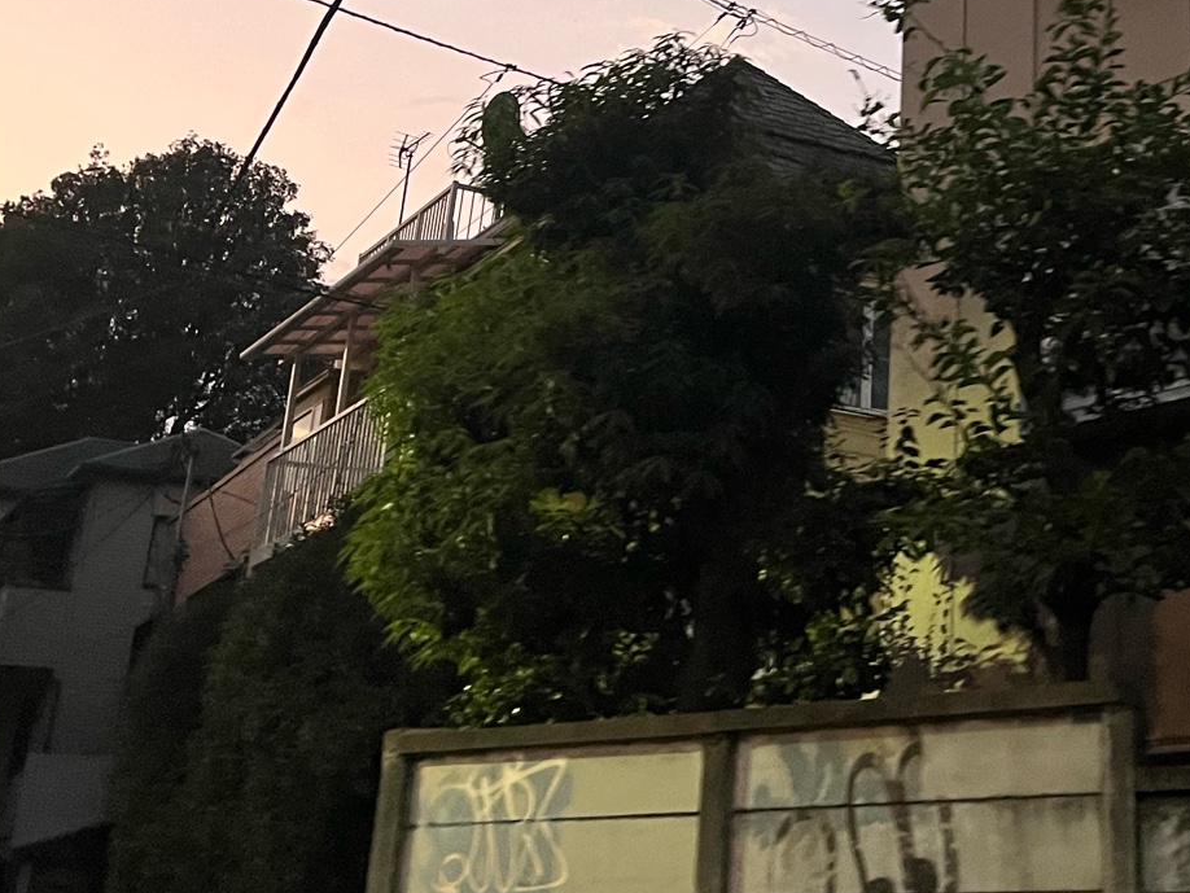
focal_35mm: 58
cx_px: 1001
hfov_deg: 32.1
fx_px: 1994
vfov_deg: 24.3
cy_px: 43
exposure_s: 1/33
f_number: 1.6
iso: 400
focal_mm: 5.1
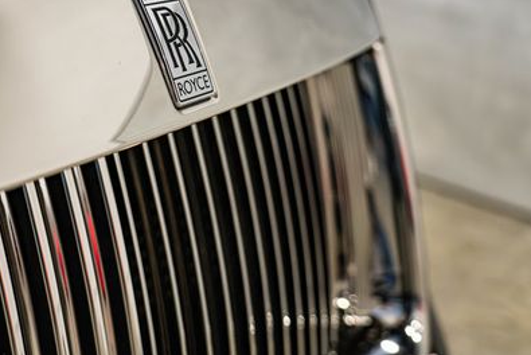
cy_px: 89
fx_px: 1004
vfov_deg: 19.9
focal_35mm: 68
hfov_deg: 29.5
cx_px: 186
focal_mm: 42
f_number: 4
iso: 1250
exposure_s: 1/100
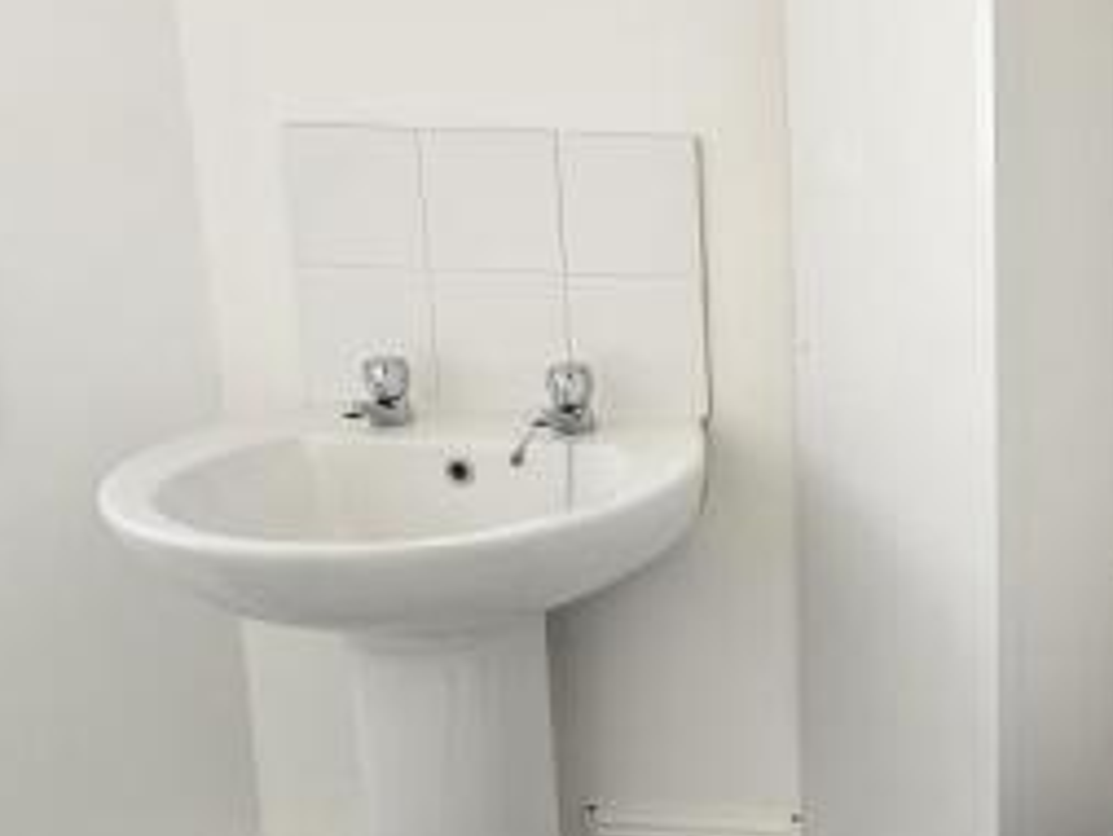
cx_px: 1124
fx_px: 1705
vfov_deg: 27.5
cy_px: 491
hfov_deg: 33.0
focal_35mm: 53
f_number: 1.7
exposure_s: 1/180
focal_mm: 6.3
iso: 160
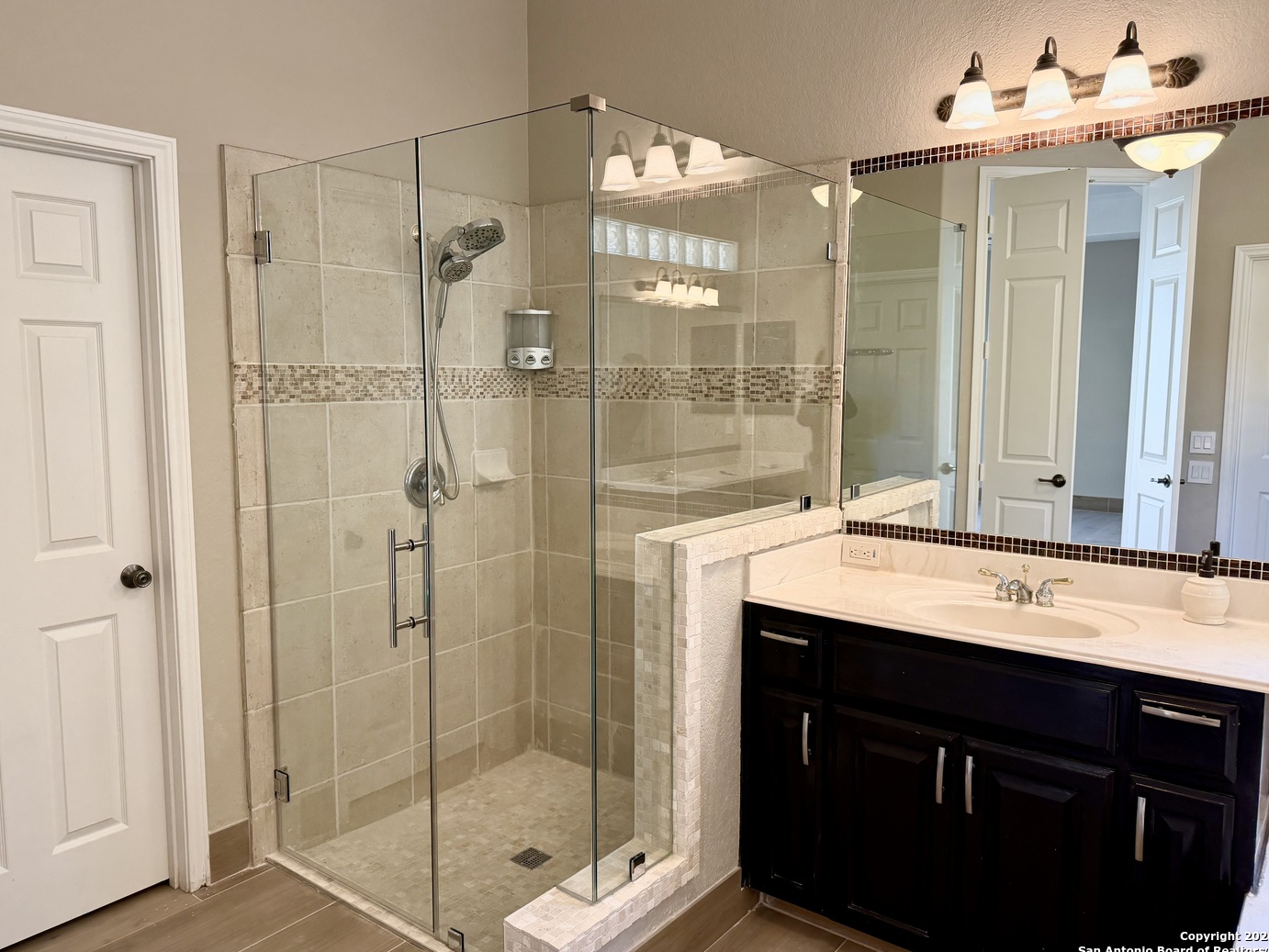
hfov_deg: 69.4
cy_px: 463
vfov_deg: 54.9
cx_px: 616
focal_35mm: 25
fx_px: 917
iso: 160
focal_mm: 6.76
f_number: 1.78
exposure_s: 1/120
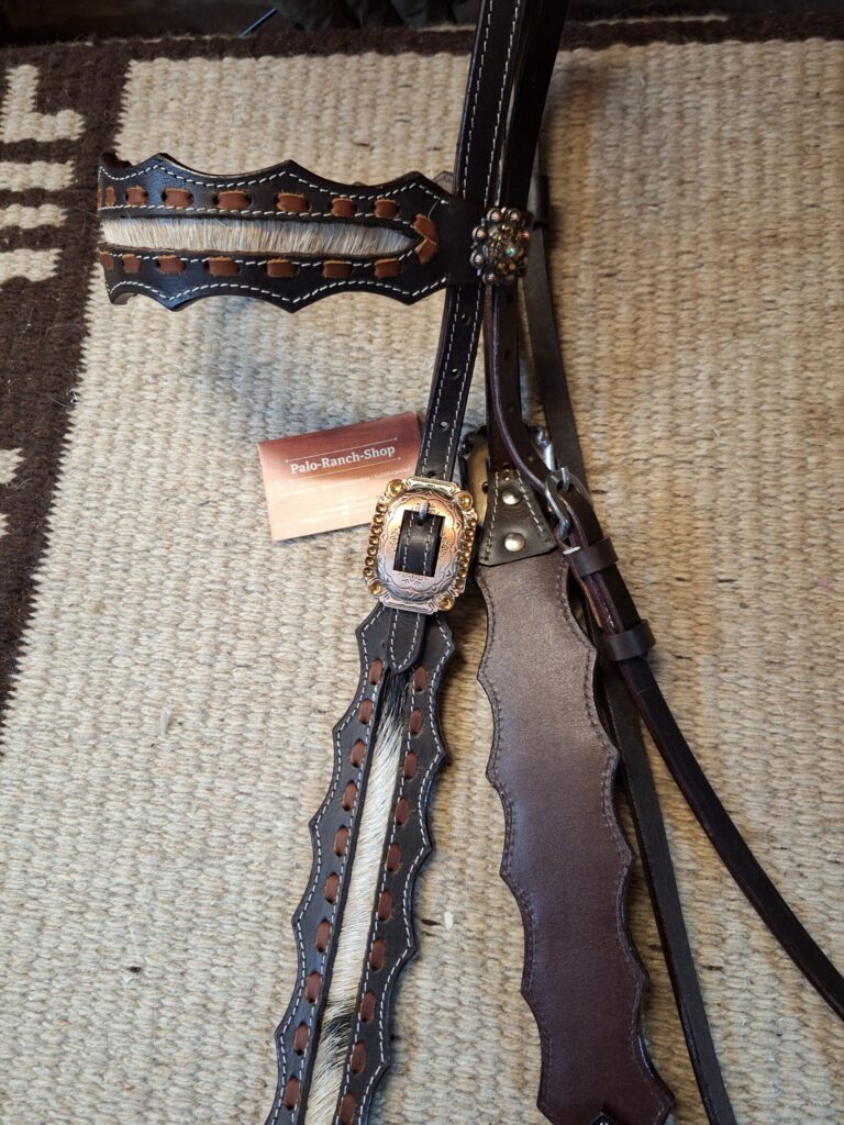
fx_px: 748
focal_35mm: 23
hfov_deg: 58.9
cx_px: 422
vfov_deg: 73.9
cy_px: 562
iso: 320
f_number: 1.8
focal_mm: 5.54
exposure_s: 1/25
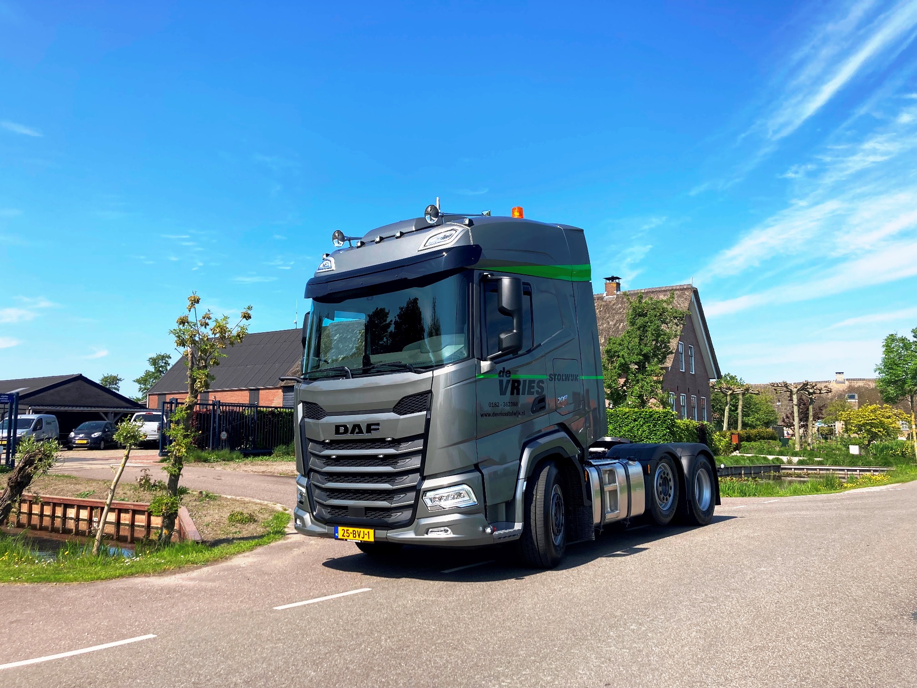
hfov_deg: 63.4
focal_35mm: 28
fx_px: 742
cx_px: 458
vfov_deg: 49.7
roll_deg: -0.3
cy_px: 344
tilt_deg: +8.1
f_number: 1.8
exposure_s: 1/1715
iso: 20
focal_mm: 3.99
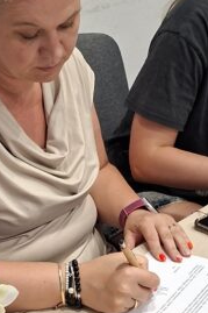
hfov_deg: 14.9
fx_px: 790
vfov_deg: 22.3
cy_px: 214
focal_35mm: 91
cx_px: 45
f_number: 1.8
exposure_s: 1/33
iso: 250
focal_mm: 5.54
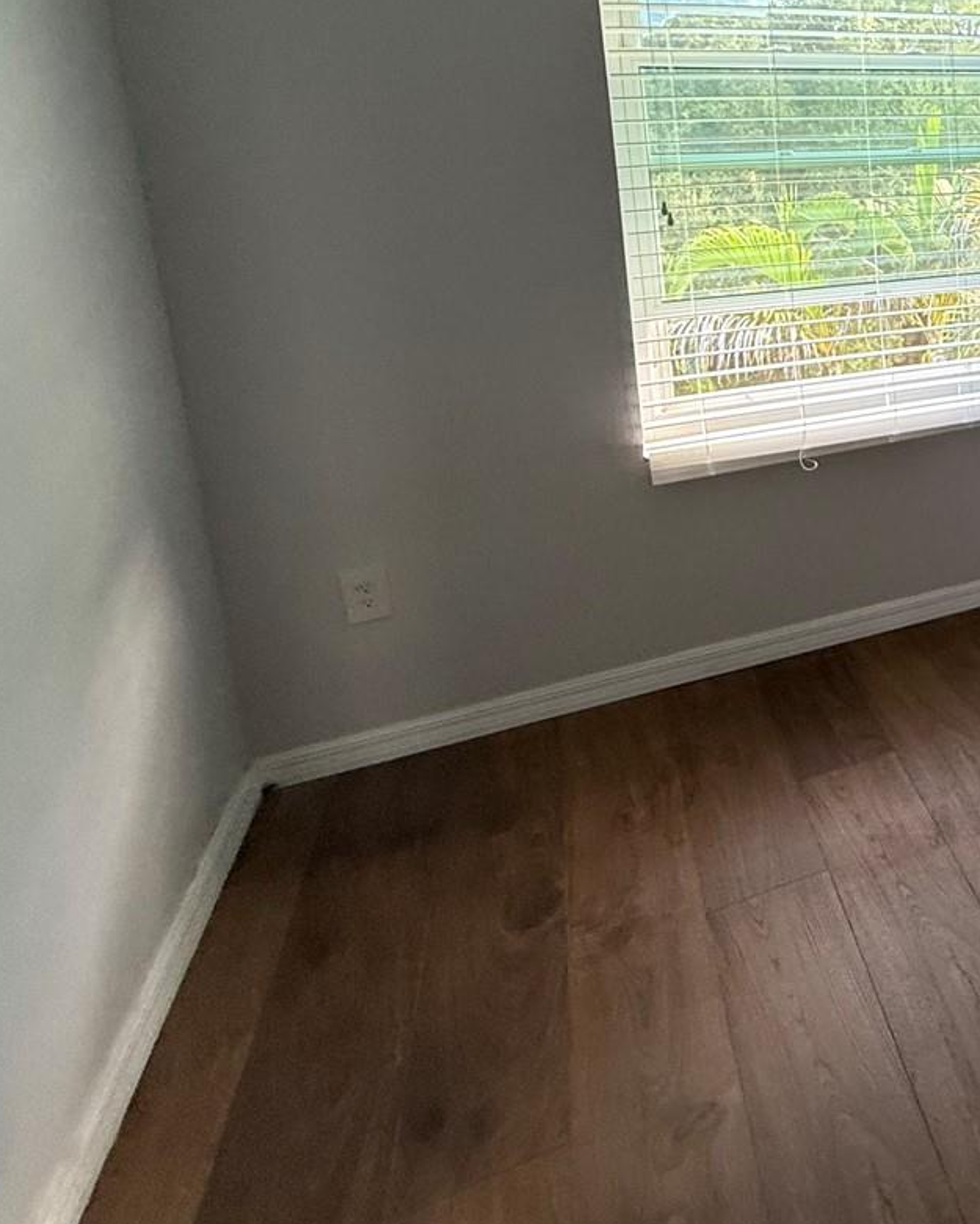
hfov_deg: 40.4
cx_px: 1107
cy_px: 306
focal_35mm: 28
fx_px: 1015
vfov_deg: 58.9
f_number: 2.2
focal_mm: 2.22
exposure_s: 1/60
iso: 200
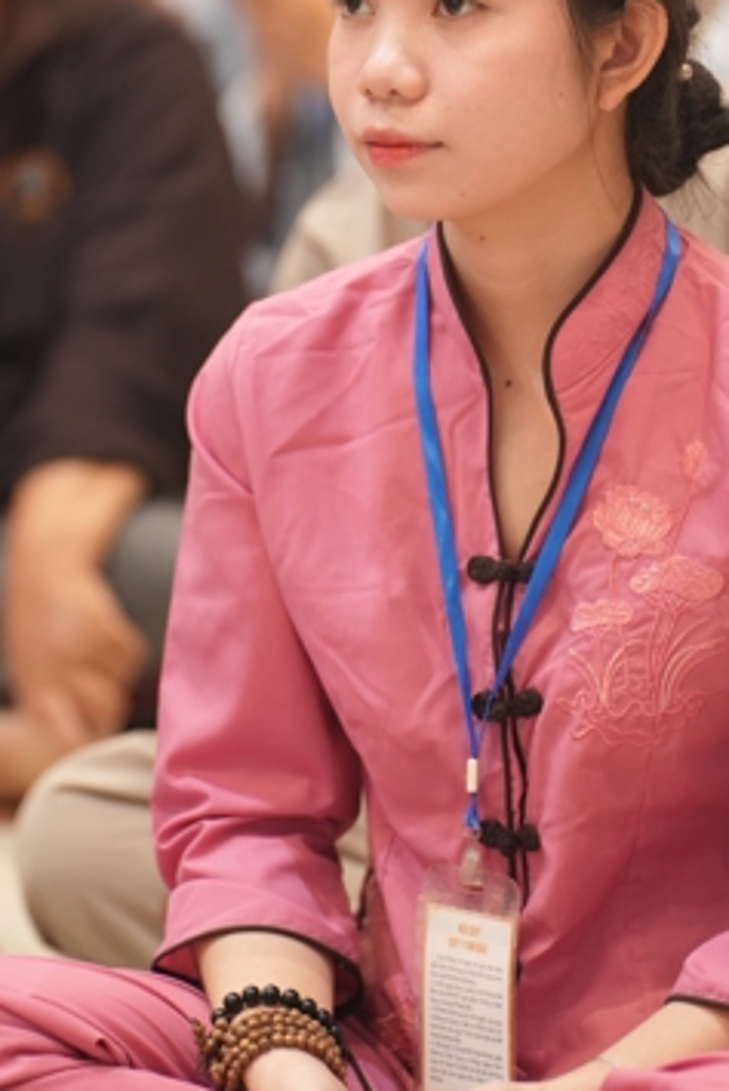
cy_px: 375
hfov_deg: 5.8
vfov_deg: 8.7
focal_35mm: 236
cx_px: 398
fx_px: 7161
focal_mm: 129
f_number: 2.8
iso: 1250
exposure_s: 1/80
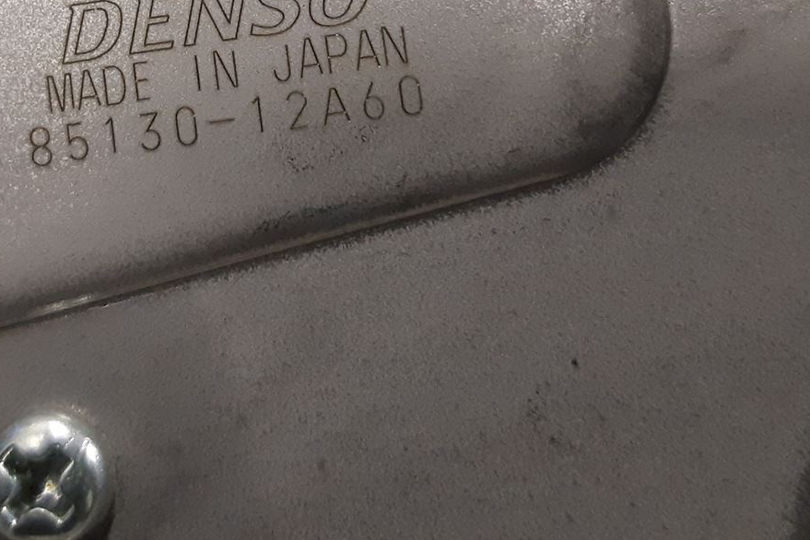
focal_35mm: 63
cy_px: -18
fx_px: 1417
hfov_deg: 31.5
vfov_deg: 20.8
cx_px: 241
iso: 320
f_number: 1.7
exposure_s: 1/50
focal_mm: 3.93
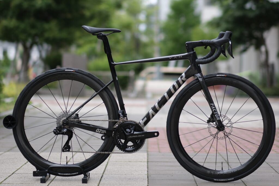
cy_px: 93
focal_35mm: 84
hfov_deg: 24.2
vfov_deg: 16.3
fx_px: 651
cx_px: 140
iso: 125
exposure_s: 1/3800
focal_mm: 56
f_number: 1.2
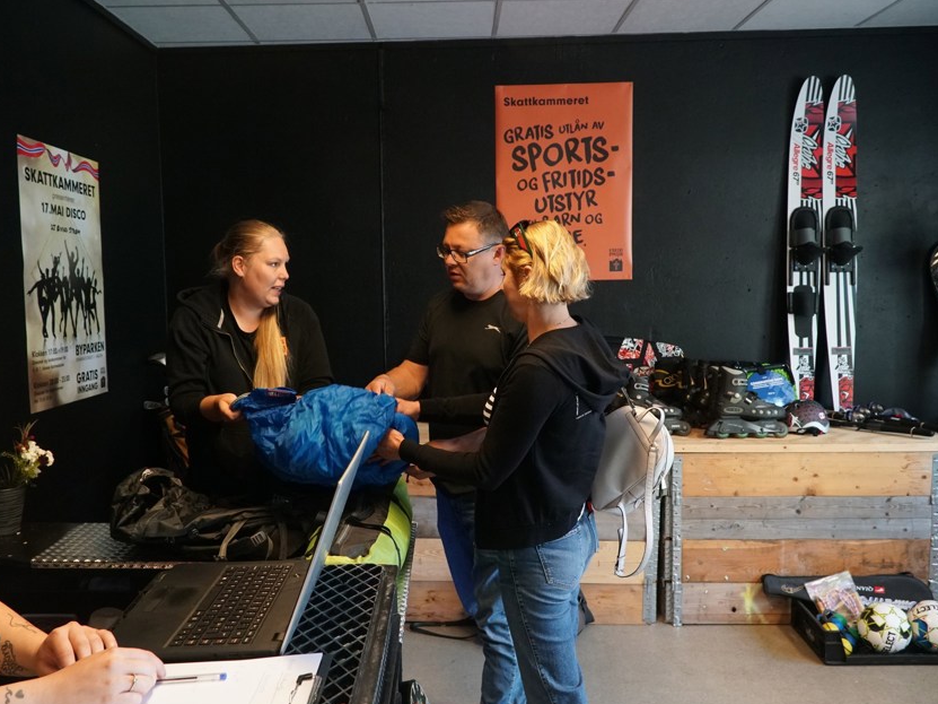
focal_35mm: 30
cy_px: 358
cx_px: 437
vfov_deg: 46.8
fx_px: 813
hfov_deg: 59.9
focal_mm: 18
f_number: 5
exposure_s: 1/100
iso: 2000
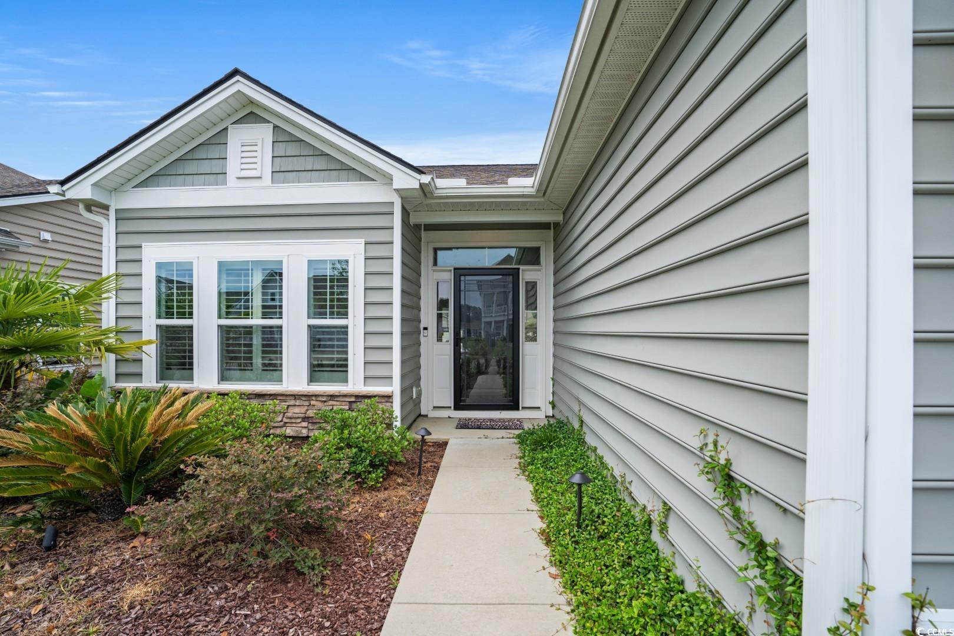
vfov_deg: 73.7
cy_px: 318
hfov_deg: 96.7
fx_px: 424
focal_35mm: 16
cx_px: 477
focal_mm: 16
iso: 320
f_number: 7.1
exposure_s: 1/500
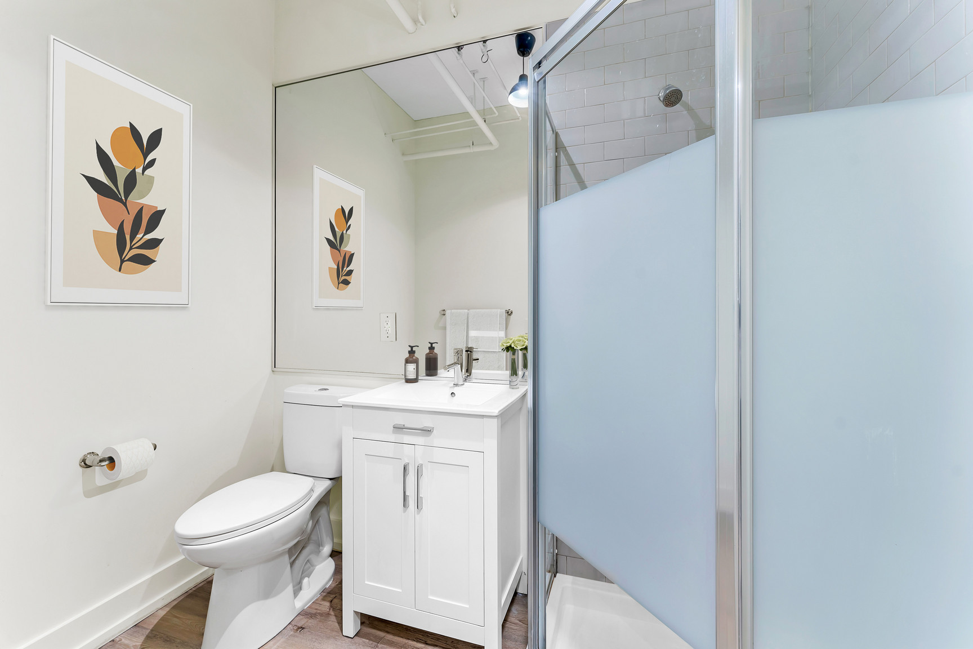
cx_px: 486
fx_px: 378
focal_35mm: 14
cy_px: 324
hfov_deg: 104.3
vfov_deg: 81.2
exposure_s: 1/2.5
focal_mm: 14
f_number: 7.1
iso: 320
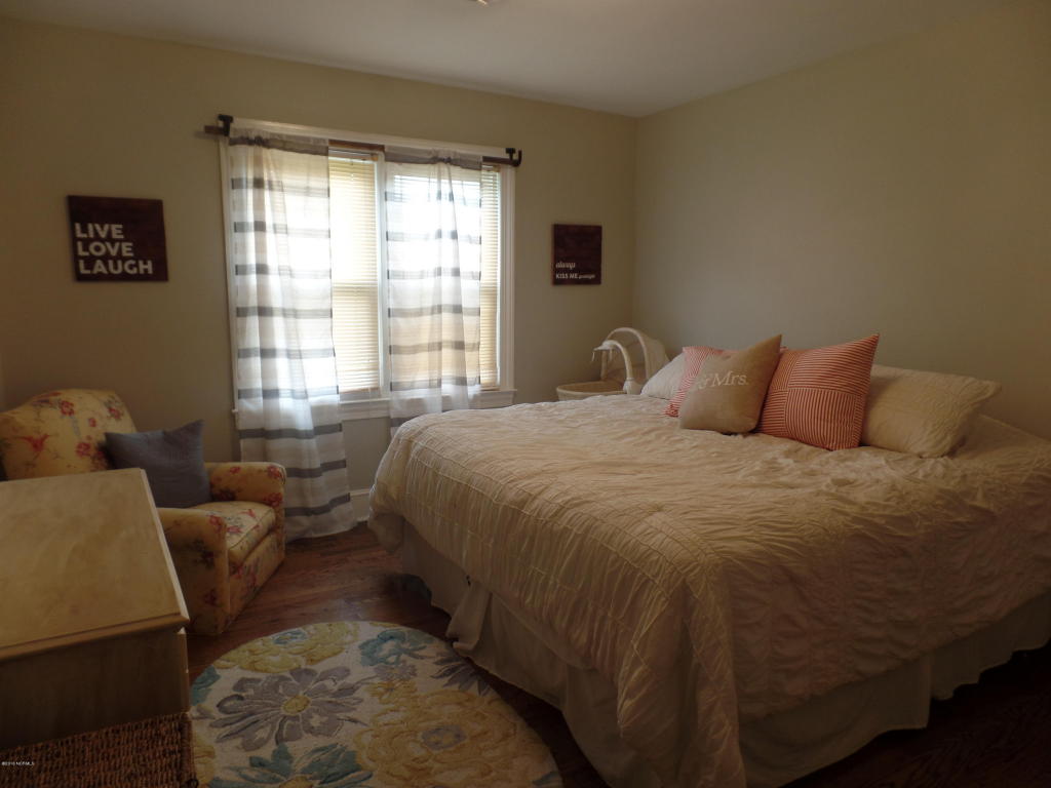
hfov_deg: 73.9
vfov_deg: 58.9
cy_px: 394
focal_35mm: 23
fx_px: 698
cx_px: 526
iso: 80
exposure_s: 1/45
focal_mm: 4.1
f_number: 2.8
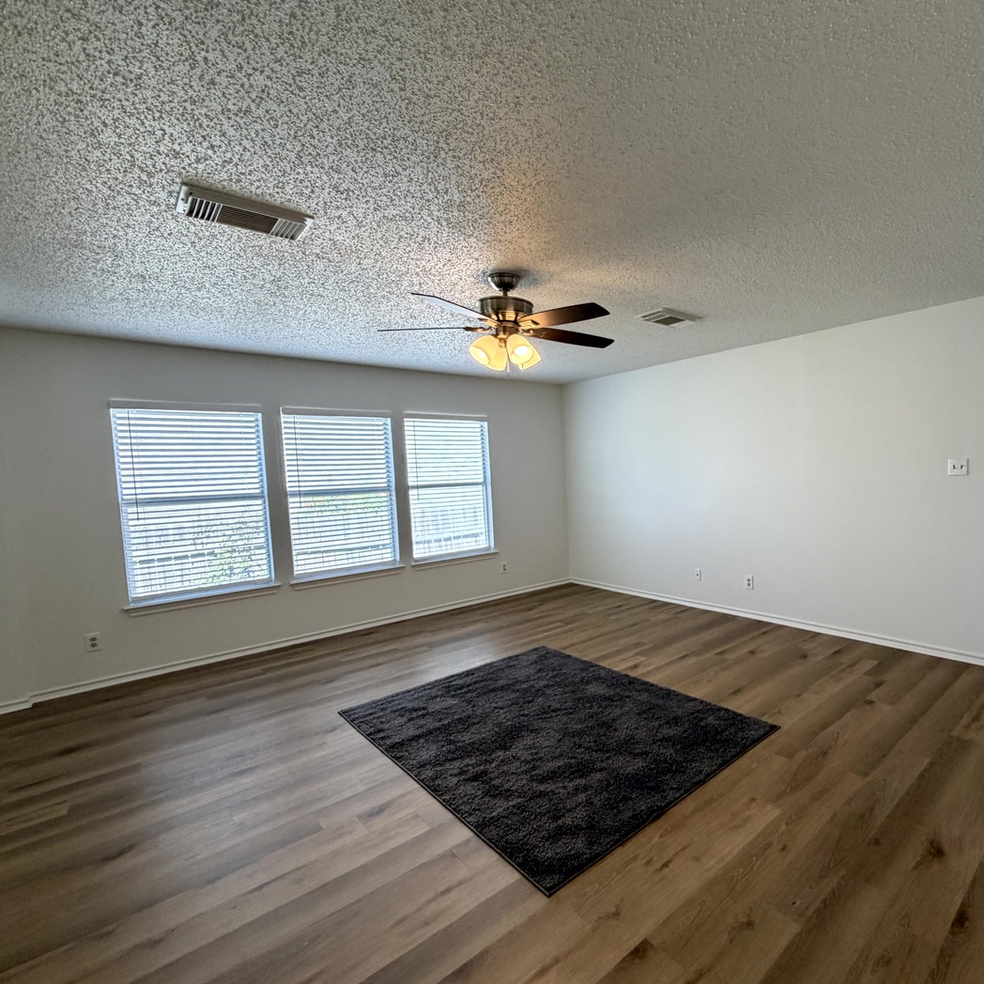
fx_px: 547
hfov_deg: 81.5
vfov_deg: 84.0
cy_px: 502
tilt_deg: -3.6
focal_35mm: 17
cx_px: 646
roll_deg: +2.9
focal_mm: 2.22
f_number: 2.2
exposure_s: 1/120
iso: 160
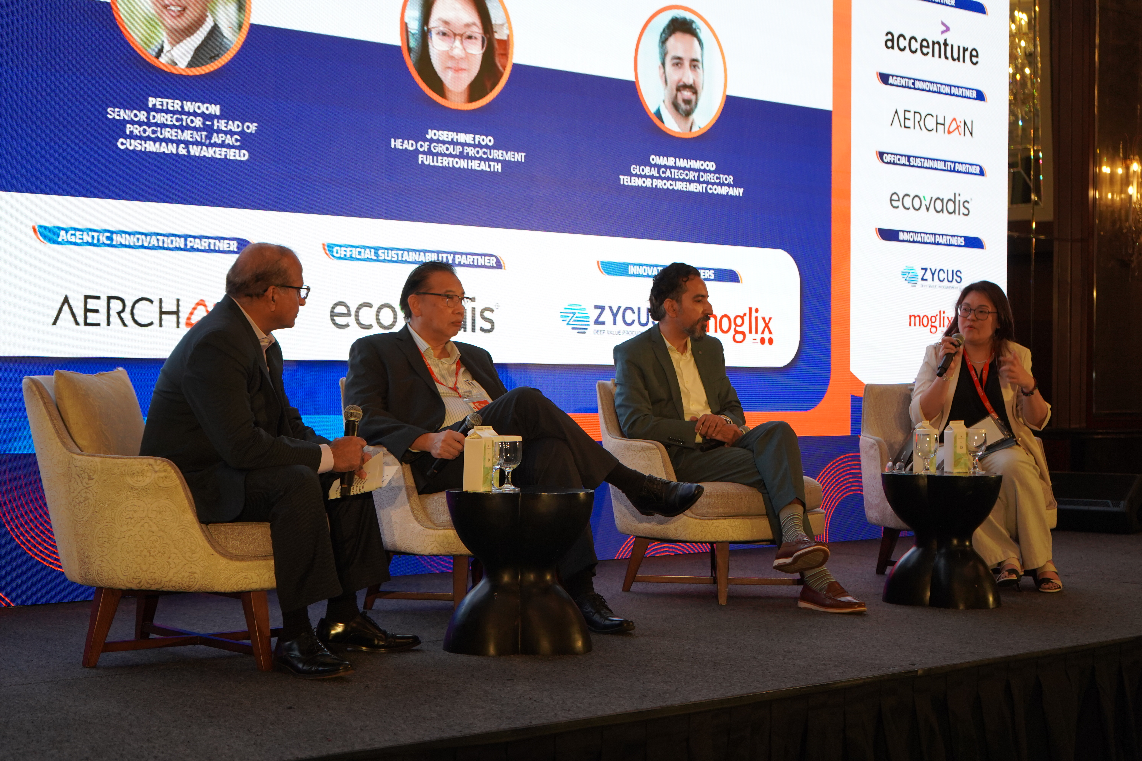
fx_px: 1871
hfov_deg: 33.9
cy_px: 380
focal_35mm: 59
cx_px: 571
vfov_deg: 23.0
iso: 1250
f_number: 5
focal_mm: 59
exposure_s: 1/160
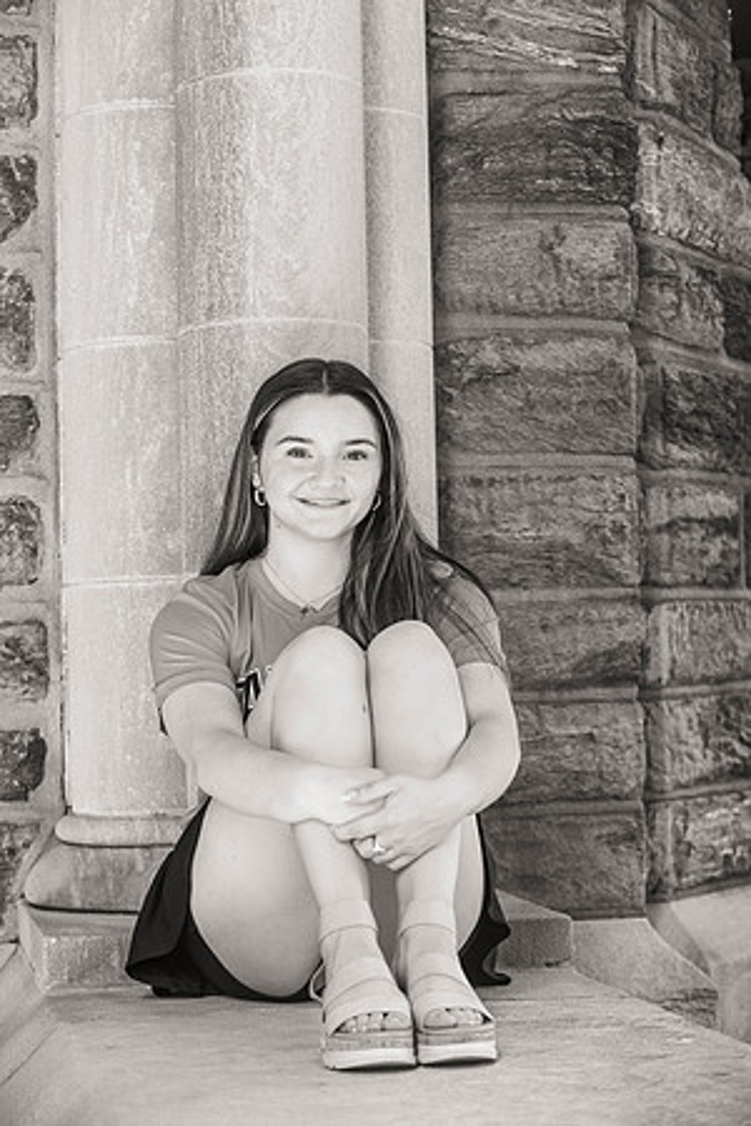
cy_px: 563
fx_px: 2441
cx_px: 376
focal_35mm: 78
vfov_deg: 26.0
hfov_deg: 17.5
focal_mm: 78
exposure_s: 1/250
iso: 1000
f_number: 4.5
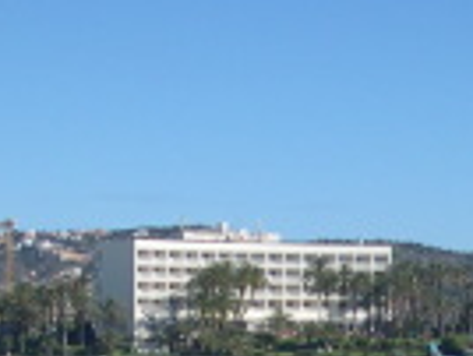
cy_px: 469
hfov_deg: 13.5
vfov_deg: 10.1
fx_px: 1985
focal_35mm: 145
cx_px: 388
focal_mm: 8
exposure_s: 1/234
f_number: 7.6
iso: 100
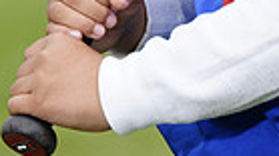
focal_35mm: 810
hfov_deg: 2.7
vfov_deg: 1.5
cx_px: 310
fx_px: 5989
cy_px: -248
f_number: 6.3
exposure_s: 1/250
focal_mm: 185
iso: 100
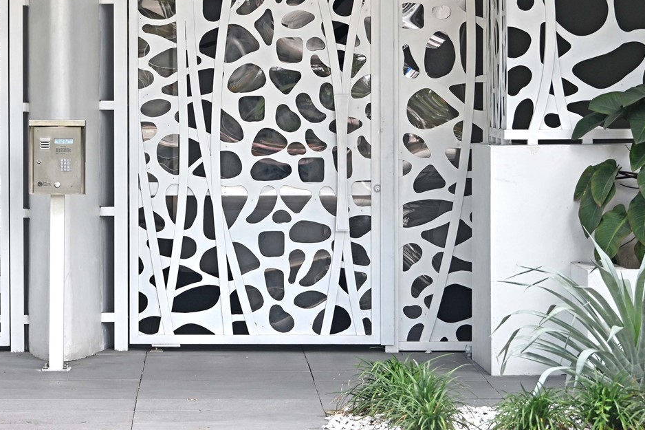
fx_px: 2723
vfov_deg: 9.0
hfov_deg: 13.4
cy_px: 120
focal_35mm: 152
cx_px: 133
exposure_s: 1/125
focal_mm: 84
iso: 450
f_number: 6
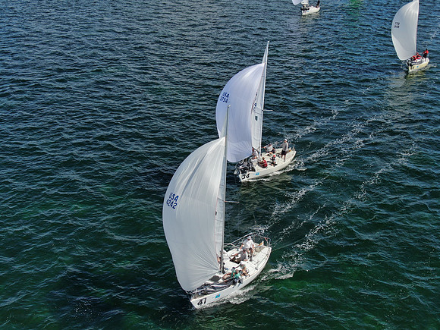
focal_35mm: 48
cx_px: 220
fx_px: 610
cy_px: 165
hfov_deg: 39.7
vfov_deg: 30.3
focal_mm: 8.6
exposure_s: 1/1000
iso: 100
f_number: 3.8
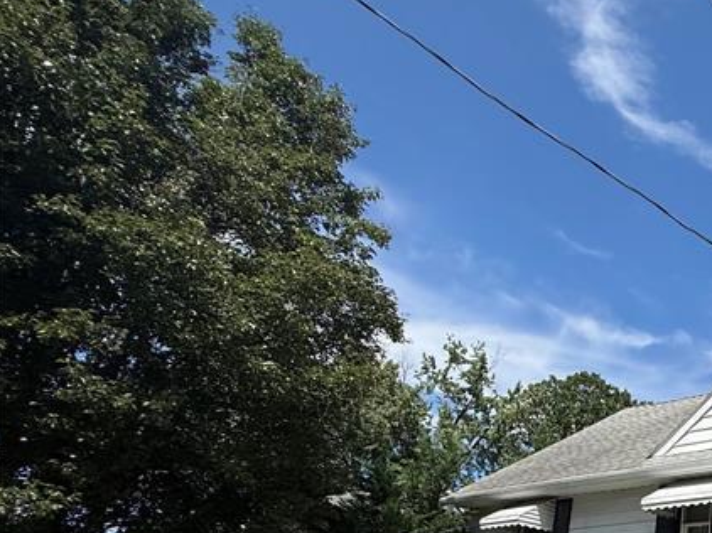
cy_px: 525
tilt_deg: +13.4
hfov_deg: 39.1
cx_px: 857
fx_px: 699
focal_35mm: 34
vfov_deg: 37.6
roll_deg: -1.2
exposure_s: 1/2717
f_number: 2.2
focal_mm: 2.22
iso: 50
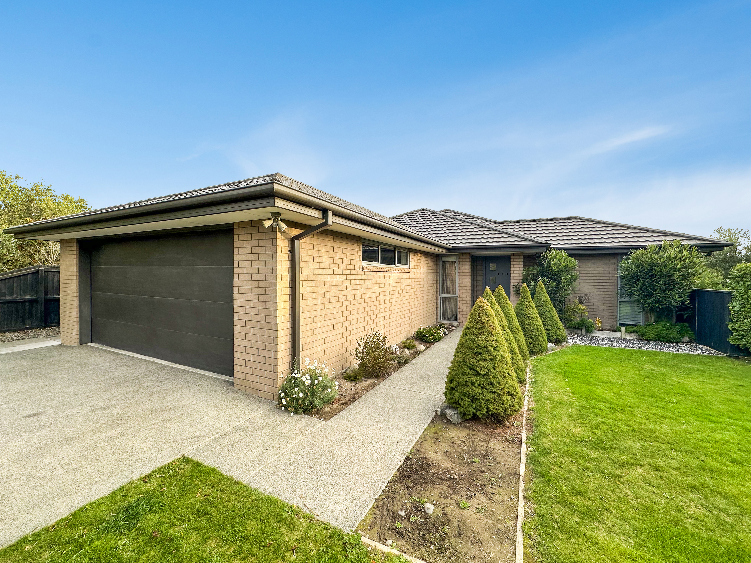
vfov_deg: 85.7
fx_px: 304
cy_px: 282
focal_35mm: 14
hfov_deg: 102.1
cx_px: 376
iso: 40
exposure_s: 1/249
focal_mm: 2.22
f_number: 2.2
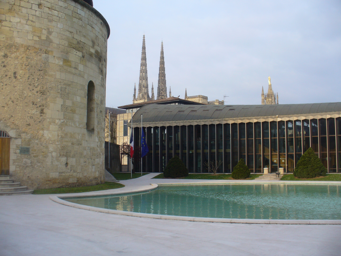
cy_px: 128
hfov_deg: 50.1
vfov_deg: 38.7
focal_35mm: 37
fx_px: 364
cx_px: 170
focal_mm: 6.1
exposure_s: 1/160
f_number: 5.6
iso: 80
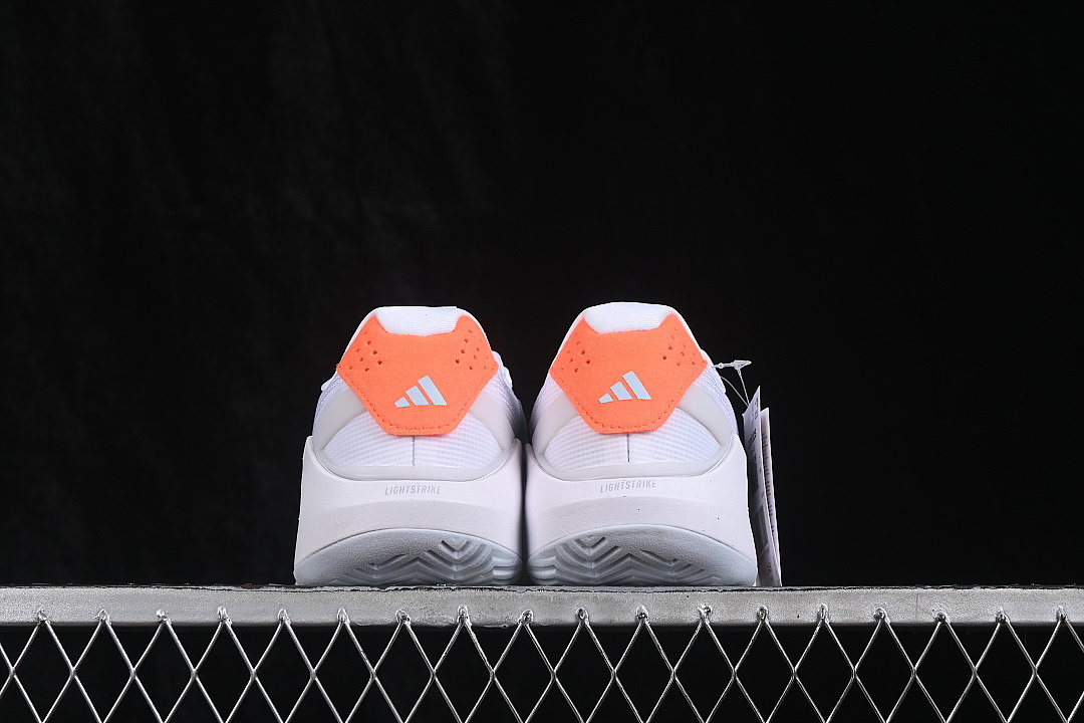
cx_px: 542
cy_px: 362
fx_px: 2258
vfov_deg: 18.2
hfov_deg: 27.0
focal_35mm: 75
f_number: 8
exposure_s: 1/80
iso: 160
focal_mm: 50
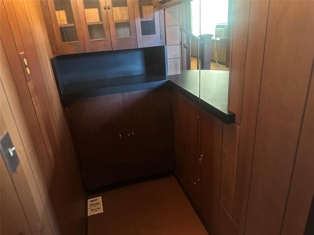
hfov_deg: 71.6
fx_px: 218
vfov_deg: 56.8
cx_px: 157
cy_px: 118
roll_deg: +4.4
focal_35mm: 24
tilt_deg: -23.1
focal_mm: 6.86
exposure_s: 1/30
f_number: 1.78
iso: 1000
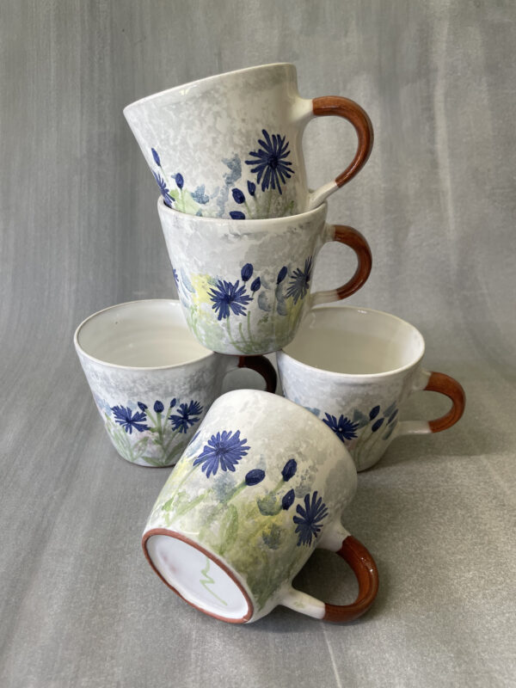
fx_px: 517
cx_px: 258
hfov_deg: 53.1
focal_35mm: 26
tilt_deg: -26.7
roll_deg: -0.6
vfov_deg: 67.3
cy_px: 344
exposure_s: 1/100
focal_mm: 4.2
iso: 80
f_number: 1.6
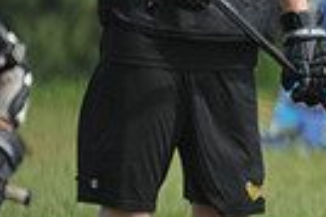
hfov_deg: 1.2
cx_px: 667
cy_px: 93
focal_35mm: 1735
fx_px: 15692
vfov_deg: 0.8
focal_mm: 400
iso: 640
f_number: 4
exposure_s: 1/2500
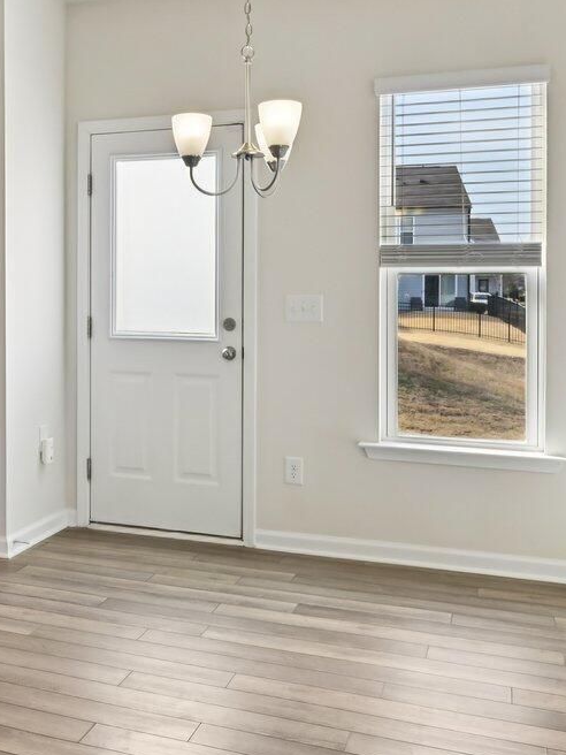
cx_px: 98
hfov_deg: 33.2
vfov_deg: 44.4
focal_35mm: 42
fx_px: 916
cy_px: 284
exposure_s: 1/80
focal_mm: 14
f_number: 9
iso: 100
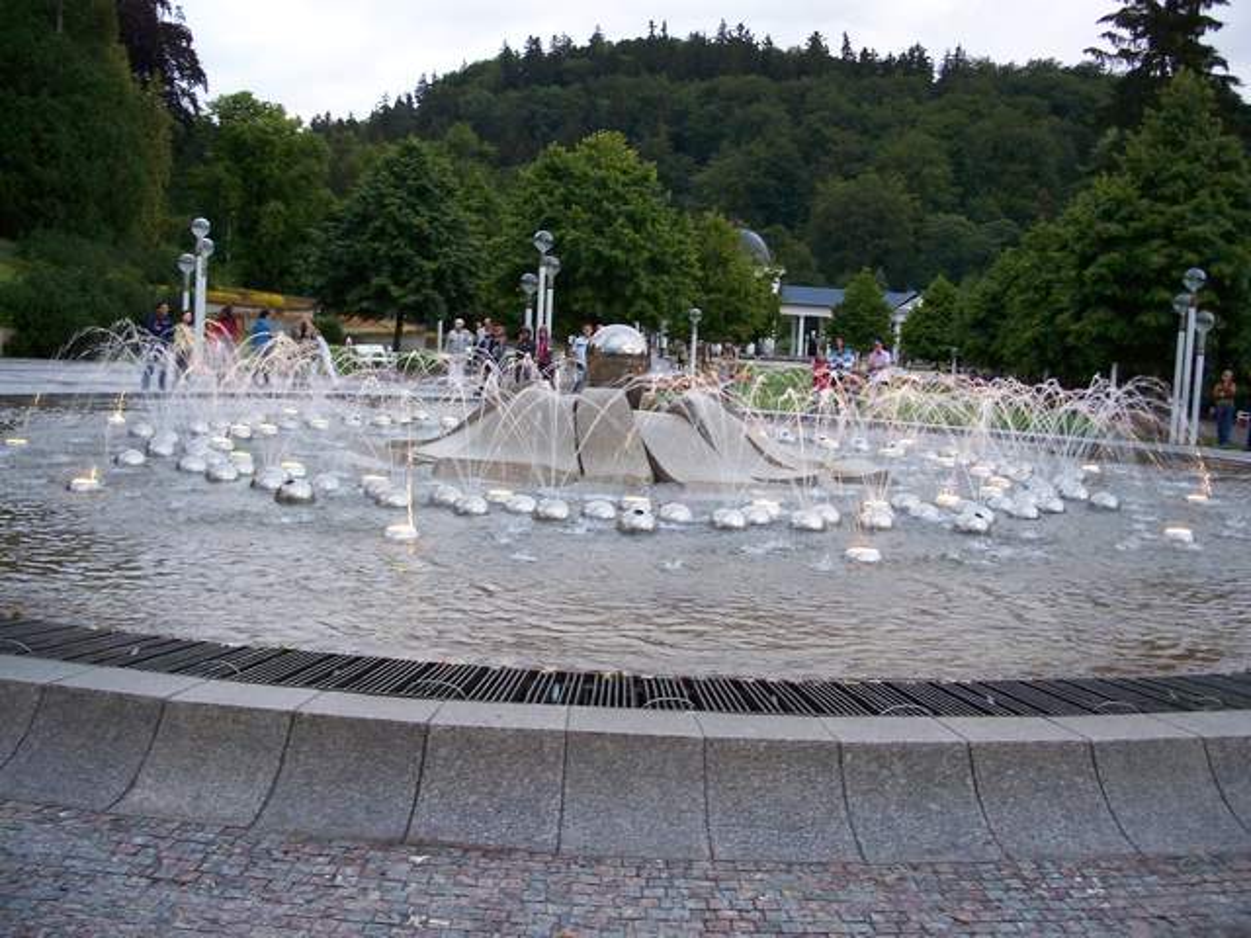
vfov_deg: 38.7
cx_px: 626
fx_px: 1337
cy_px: 469
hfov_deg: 50.1
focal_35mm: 37
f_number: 2.8
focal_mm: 7.8
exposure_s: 1/25
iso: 200
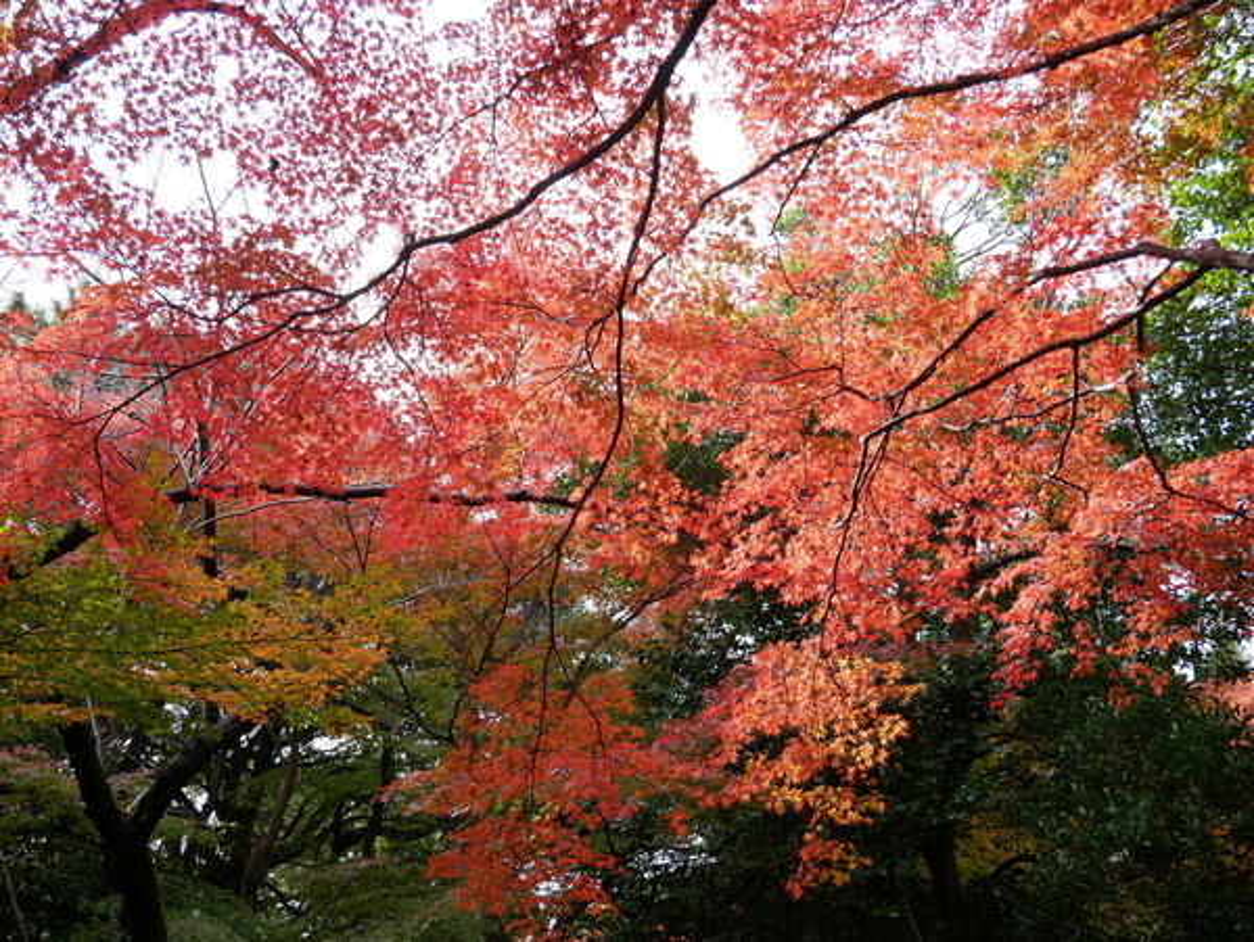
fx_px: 1450
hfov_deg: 46.8
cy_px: 471
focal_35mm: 40
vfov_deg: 36.0
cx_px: 627
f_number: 5
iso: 200
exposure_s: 1/160
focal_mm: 20
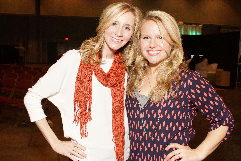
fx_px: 261
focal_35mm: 39
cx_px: 120
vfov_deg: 34.3
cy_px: 80
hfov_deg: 49.5
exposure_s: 1/80
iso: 800
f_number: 4.5
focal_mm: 26
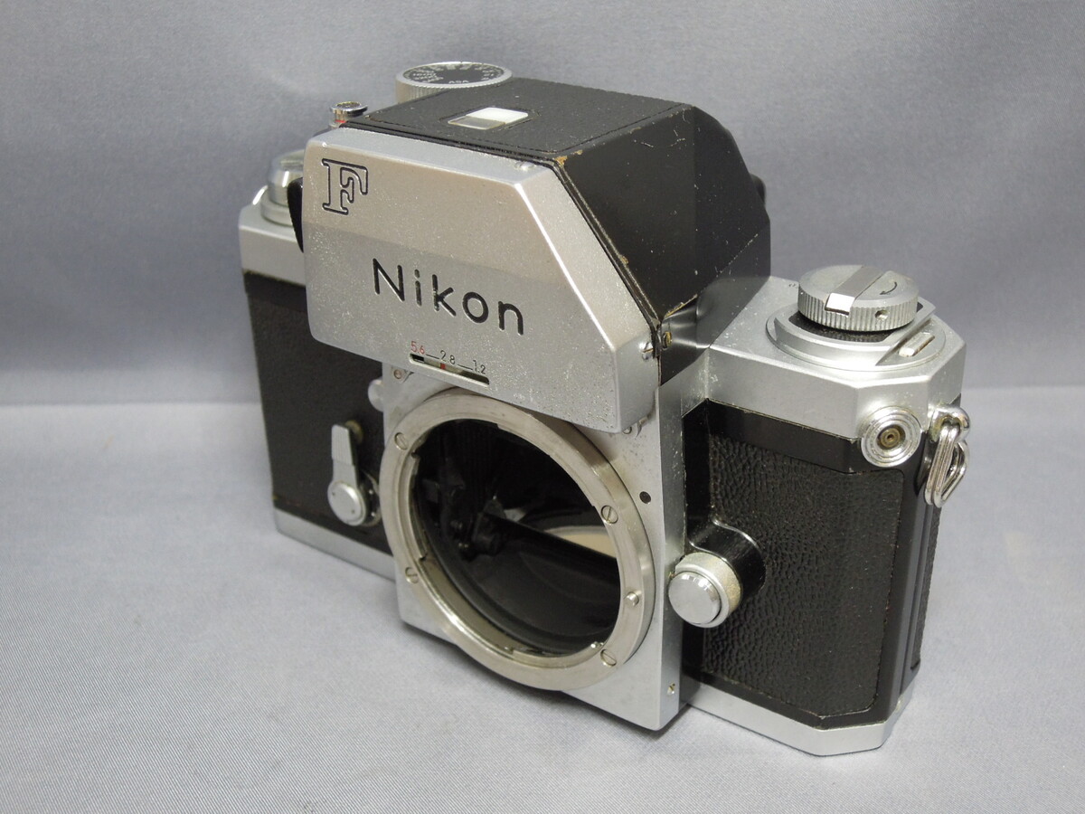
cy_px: 407
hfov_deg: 42.1
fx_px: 1410
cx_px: 542
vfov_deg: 32.2
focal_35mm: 45
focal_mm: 8.1
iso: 400
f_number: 3.5
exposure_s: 1/30
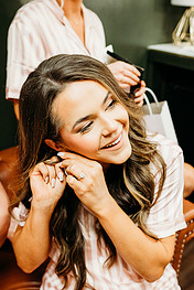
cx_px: 109
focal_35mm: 41
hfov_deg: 32.7
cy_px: 165
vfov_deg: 47.2
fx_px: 331
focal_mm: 24
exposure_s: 1/160
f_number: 2.5
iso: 640
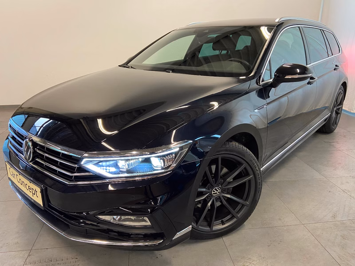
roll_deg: +0.8
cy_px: 133
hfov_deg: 67.3
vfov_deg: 53.1
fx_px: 267
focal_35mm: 26
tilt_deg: -20.3
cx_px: 178
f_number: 1.8
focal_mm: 4.25
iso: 250
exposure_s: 1/50
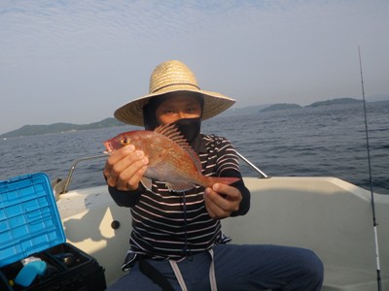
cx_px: 194
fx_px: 315
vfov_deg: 49.7
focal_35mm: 28
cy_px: 146
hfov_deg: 63.4
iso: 80
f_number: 4.2
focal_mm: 5
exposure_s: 1/640
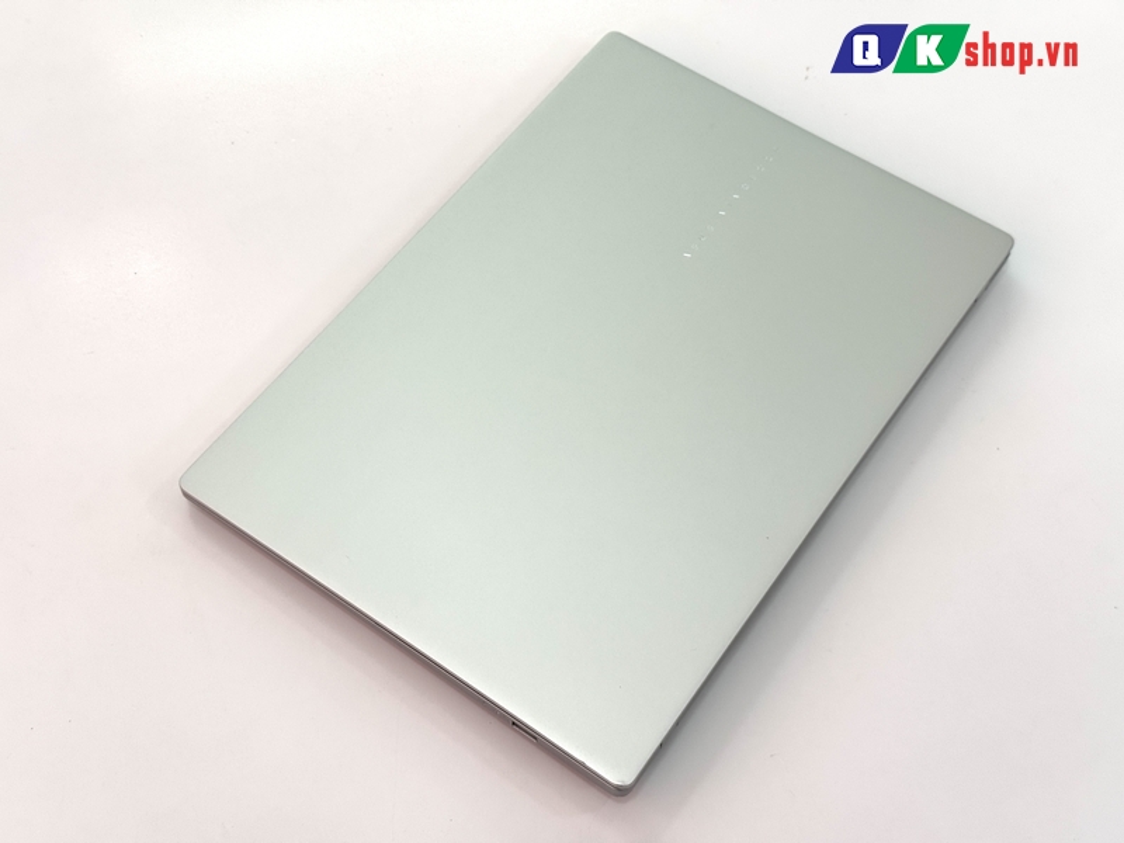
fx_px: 1559
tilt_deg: -60.0
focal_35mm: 48
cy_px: 422
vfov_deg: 30.3
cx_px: 562
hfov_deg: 39.7
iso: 64
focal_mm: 6.76
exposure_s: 1/276
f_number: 1.78
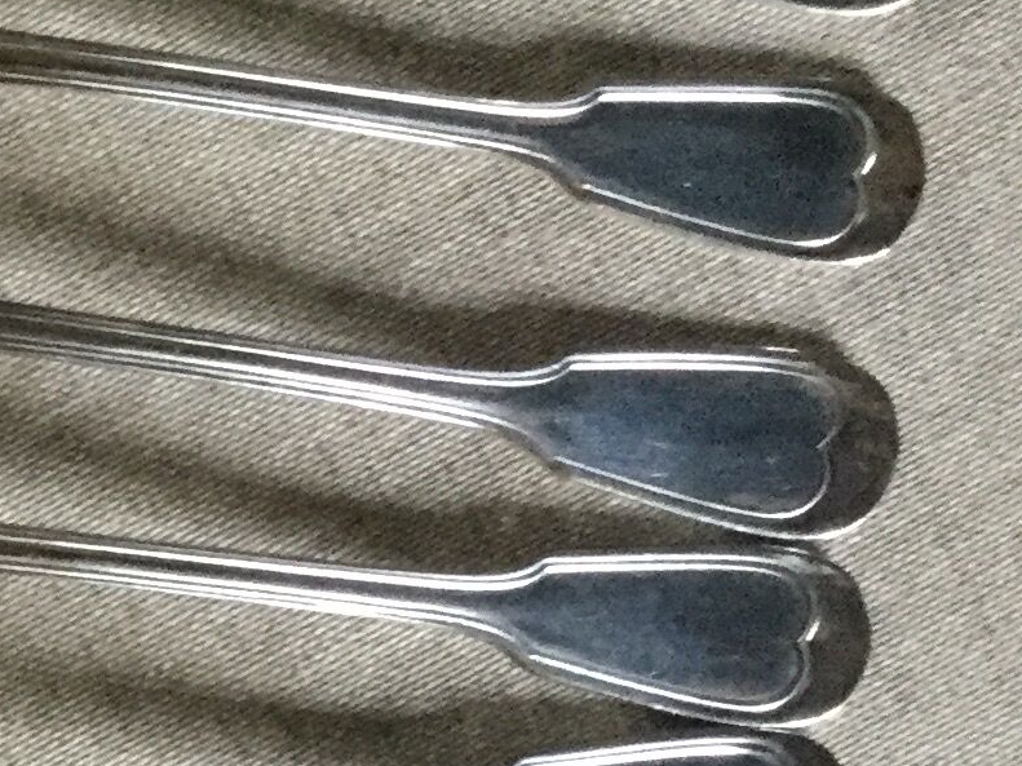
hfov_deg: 13.4
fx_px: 3778
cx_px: -969
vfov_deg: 11.5
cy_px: 784
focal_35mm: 128
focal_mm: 3.3
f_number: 2.4
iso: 200
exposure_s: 1/20
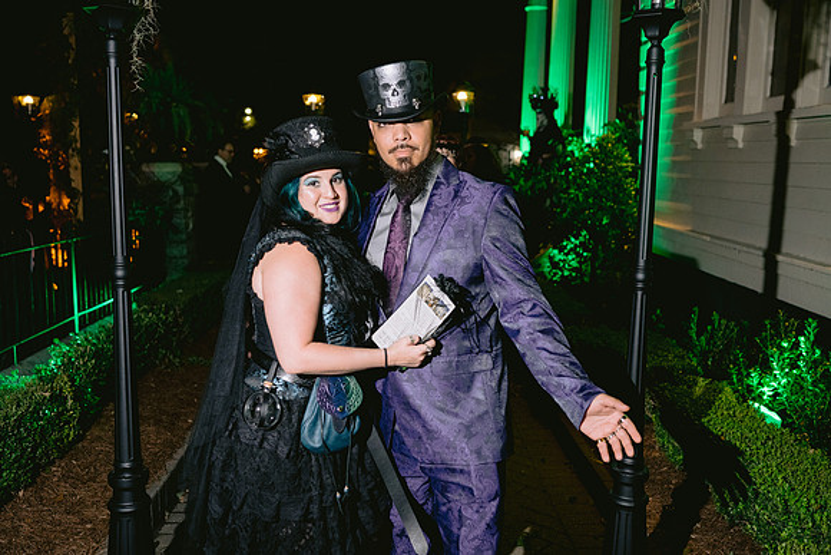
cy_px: 278
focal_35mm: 35
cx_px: 416
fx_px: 808
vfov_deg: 37.9
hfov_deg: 54.4
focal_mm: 35
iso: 1250
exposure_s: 1/160
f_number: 3.2
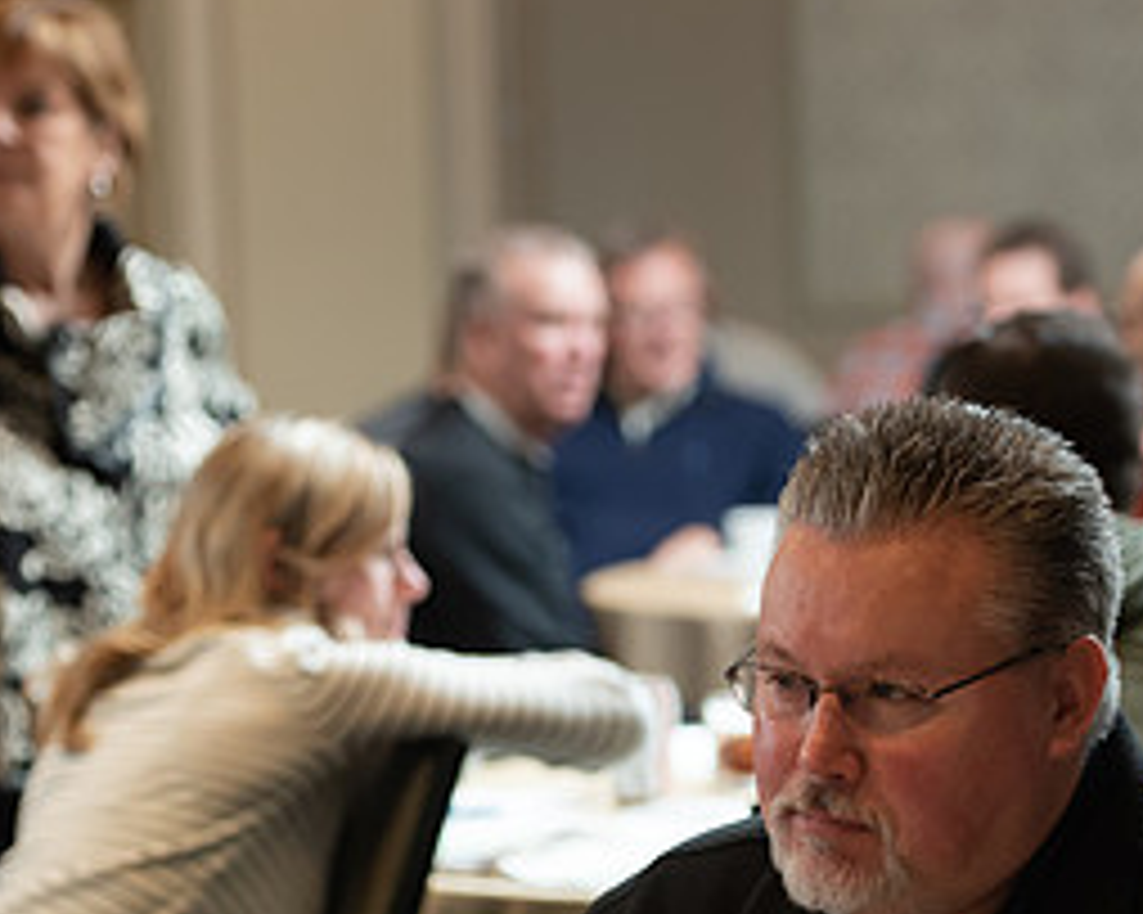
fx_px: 6154
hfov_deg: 10.6
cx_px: 320
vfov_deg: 8.5
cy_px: 669
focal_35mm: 182
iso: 1250
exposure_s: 1/200
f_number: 3.5
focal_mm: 85
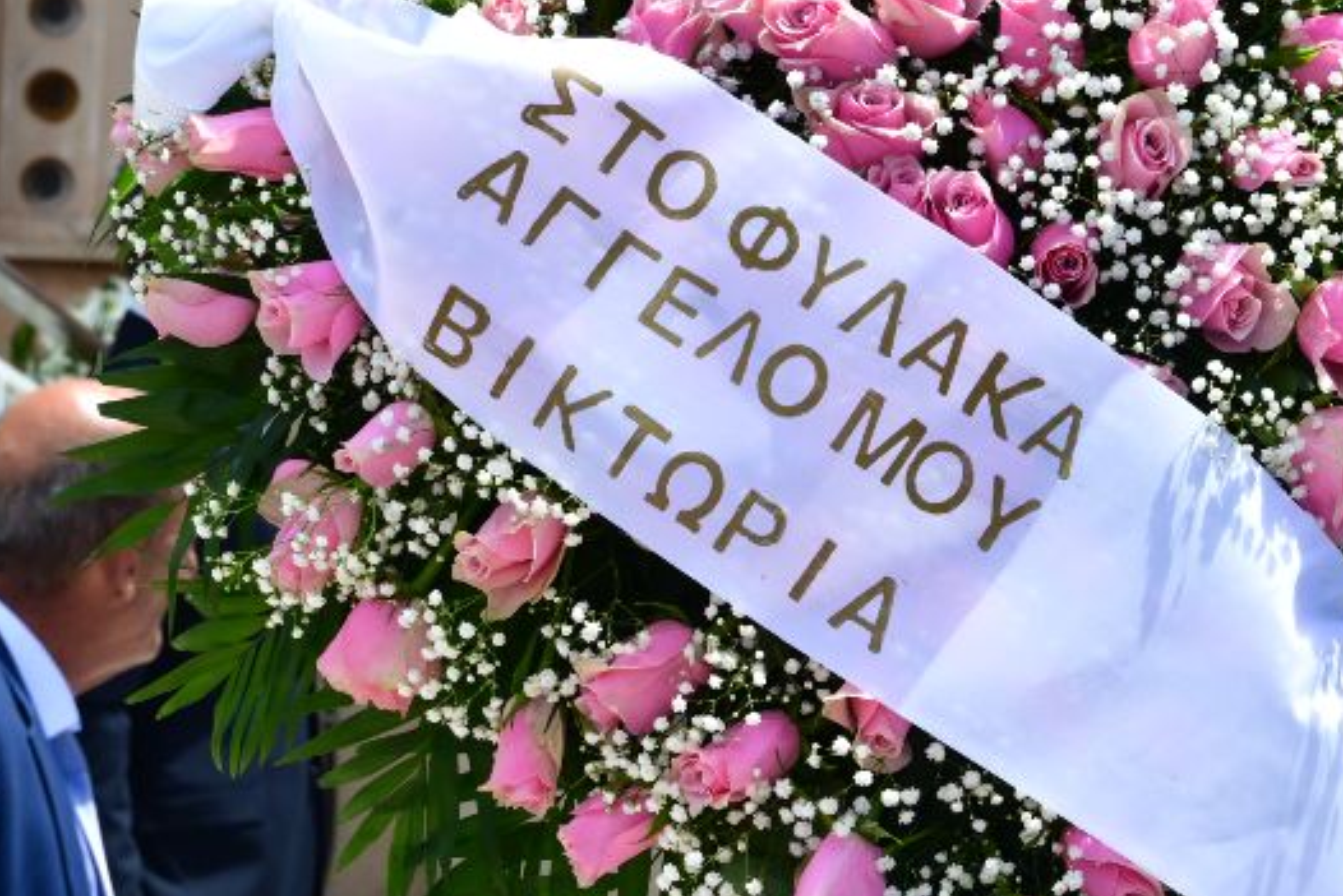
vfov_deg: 8.0
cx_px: 863
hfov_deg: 12.0
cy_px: 528
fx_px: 6381
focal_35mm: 171
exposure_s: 1/500
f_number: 11
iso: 800
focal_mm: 75
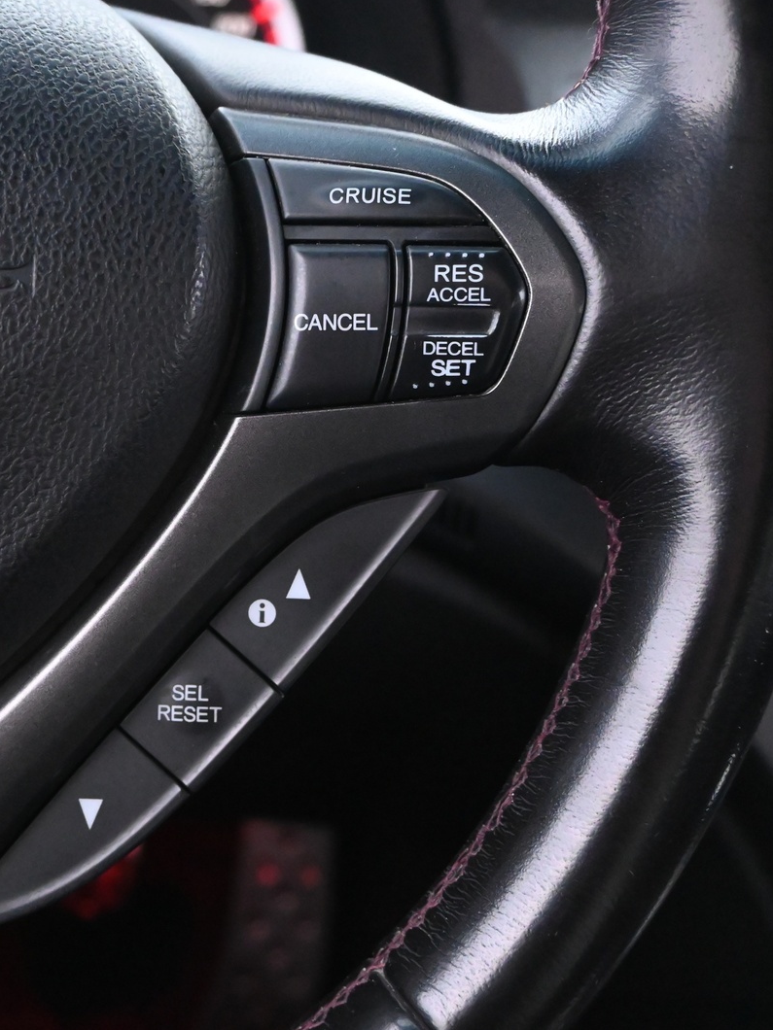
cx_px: 179
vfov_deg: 40.1
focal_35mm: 47
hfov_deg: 30.1
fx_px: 1410
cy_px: 508
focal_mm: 21.5
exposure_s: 1/15
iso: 6400
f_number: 4.5
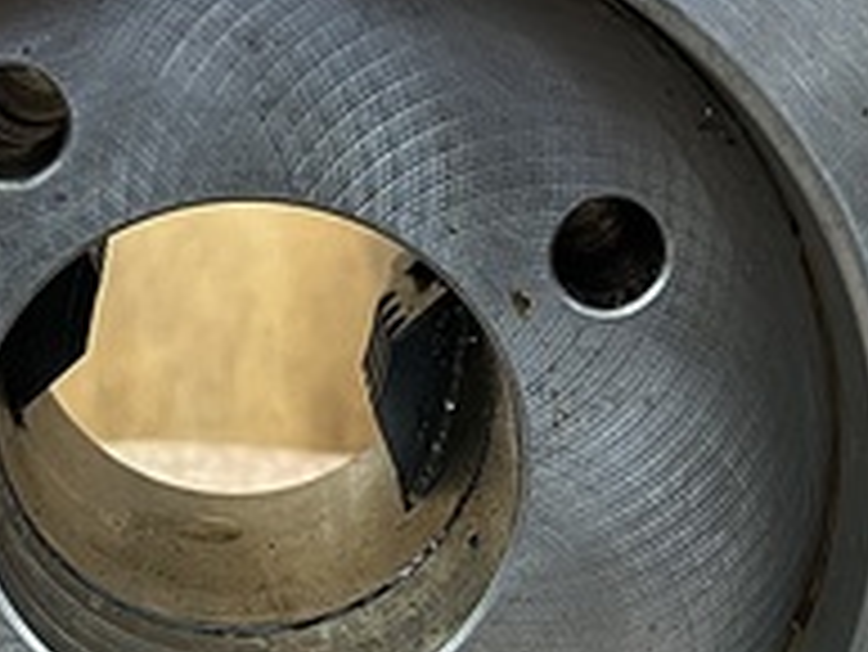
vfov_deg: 17.2
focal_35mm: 86
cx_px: 265
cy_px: 391
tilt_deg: -18.4
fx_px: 2158
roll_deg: +2.2
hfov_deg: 22.6
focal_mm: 5.1
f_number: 1.6
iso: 160
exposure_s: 1/60
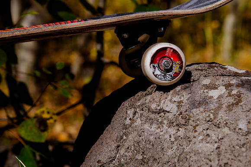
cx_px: 138
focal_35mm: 132
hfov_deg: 15.6
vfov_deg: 10.4
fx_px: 916
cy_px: 75
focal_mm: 120
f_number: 8
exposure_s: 1/640
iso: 200
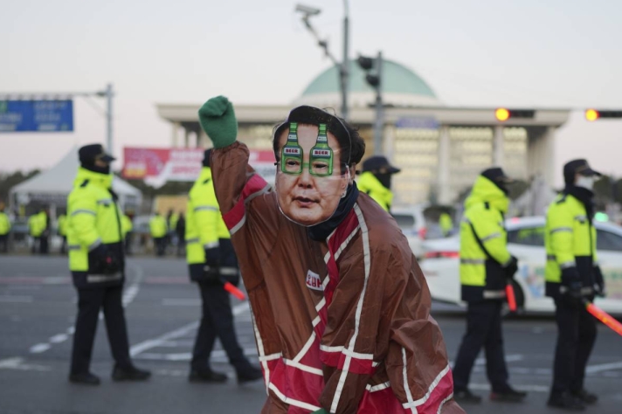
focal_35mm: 59
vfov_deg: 22.7
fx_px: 1019
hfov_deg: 33.9
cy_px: 323
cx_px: 366
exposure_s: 1/320
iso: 200
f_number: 1.4
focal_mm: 35
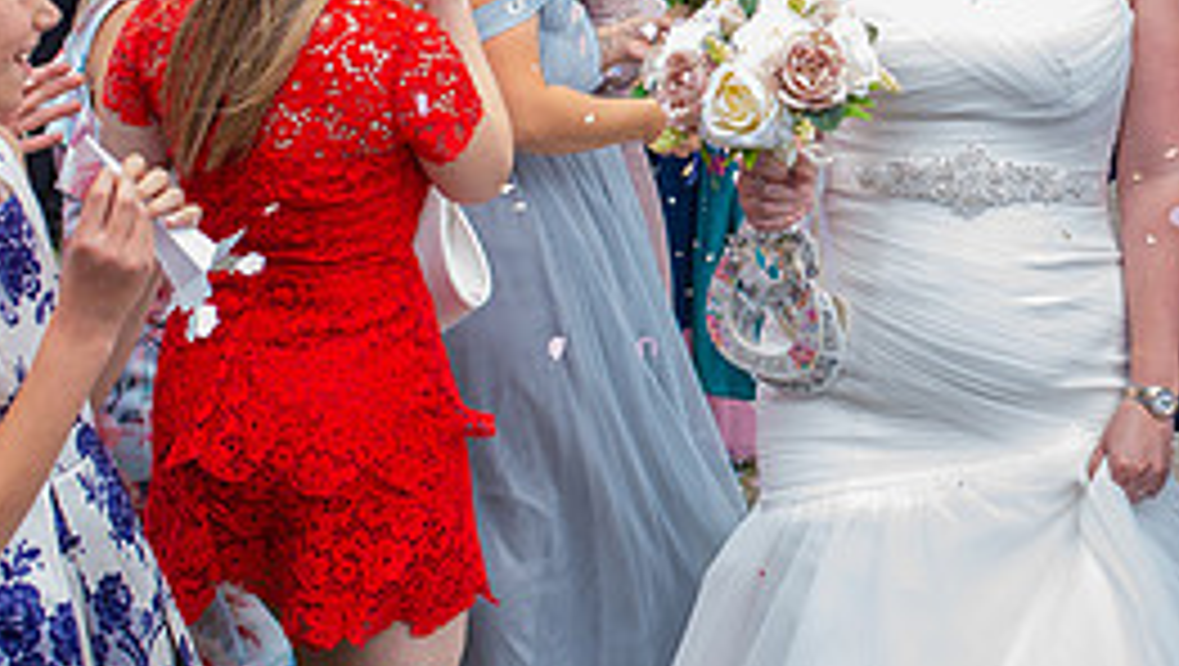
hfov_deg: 25.4
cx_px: 1044
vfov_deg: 14.8
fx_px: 2535
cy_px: 94
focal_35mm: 81
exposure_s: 1/500
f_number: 4
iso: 320
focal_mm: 35
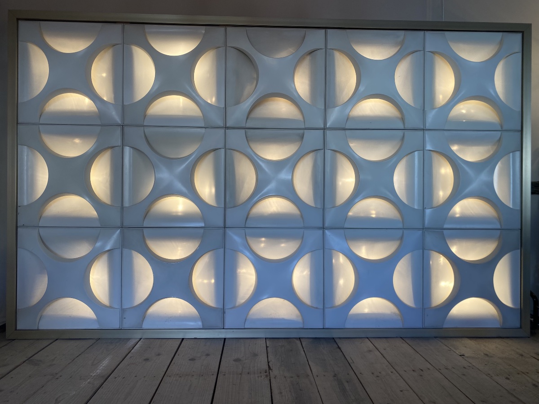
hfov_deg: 67.3
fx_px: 405
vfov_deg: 53.1
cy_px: 202
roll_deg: -0.3
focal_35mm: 26
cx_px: 270
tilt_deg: -0.7
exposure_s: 1/143
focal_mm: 4.25
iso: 32
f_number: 1.8
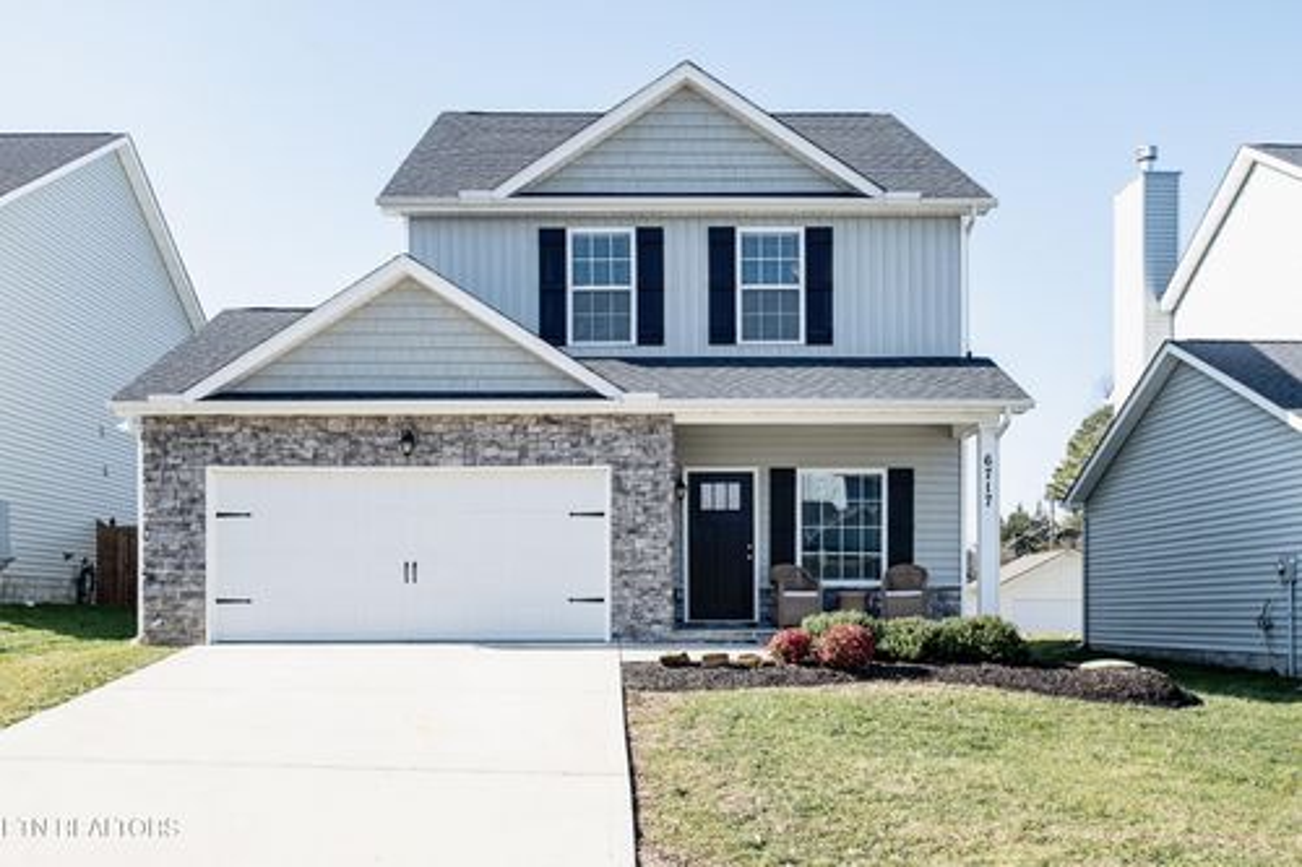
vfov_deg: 41.1
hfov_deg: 58.7
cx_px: 651
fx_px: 1157
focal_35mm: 32
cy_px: 434
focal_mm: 32
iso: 250
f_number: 5.6
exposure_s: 1/500
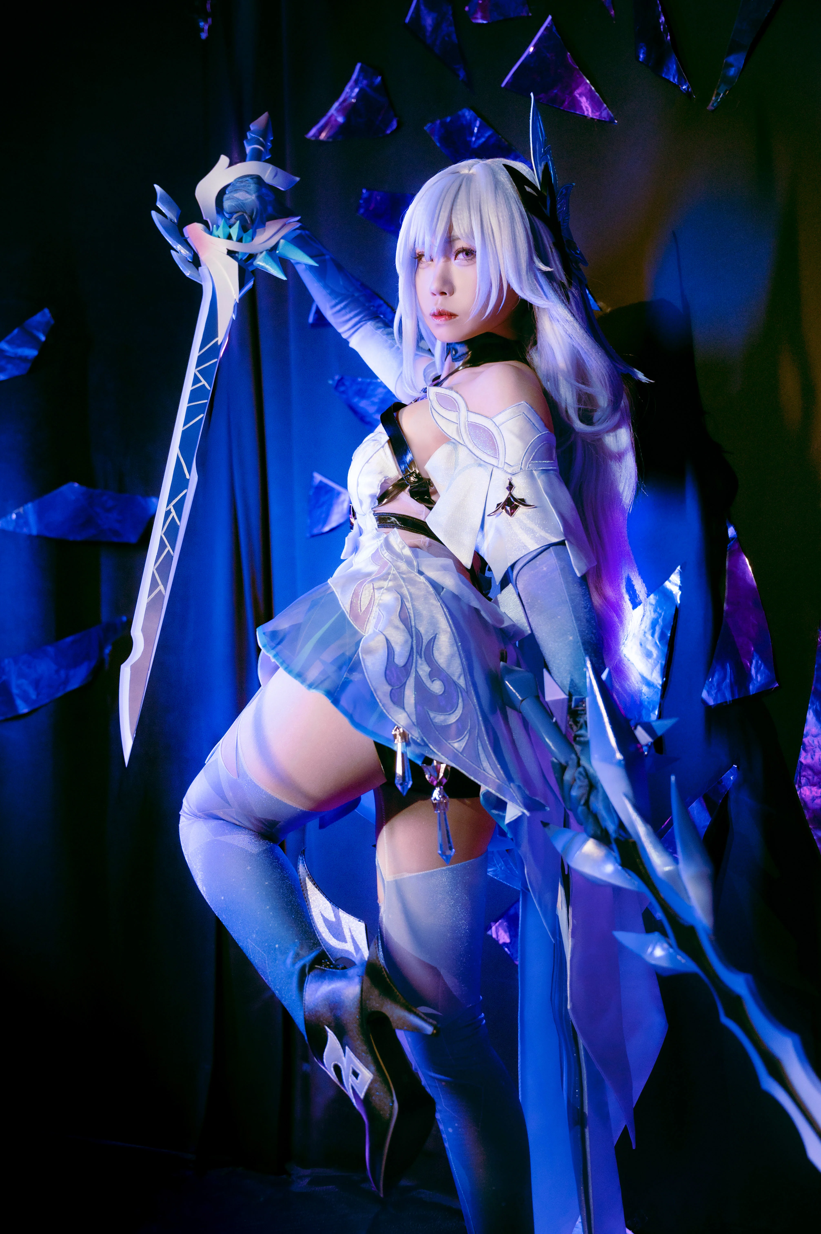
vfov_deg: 57.3
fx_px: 1130
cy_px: 617
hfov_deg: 39.9
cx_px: 410
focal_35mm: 33
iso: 1250
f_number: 2.8
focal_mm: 33
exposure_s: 1/250
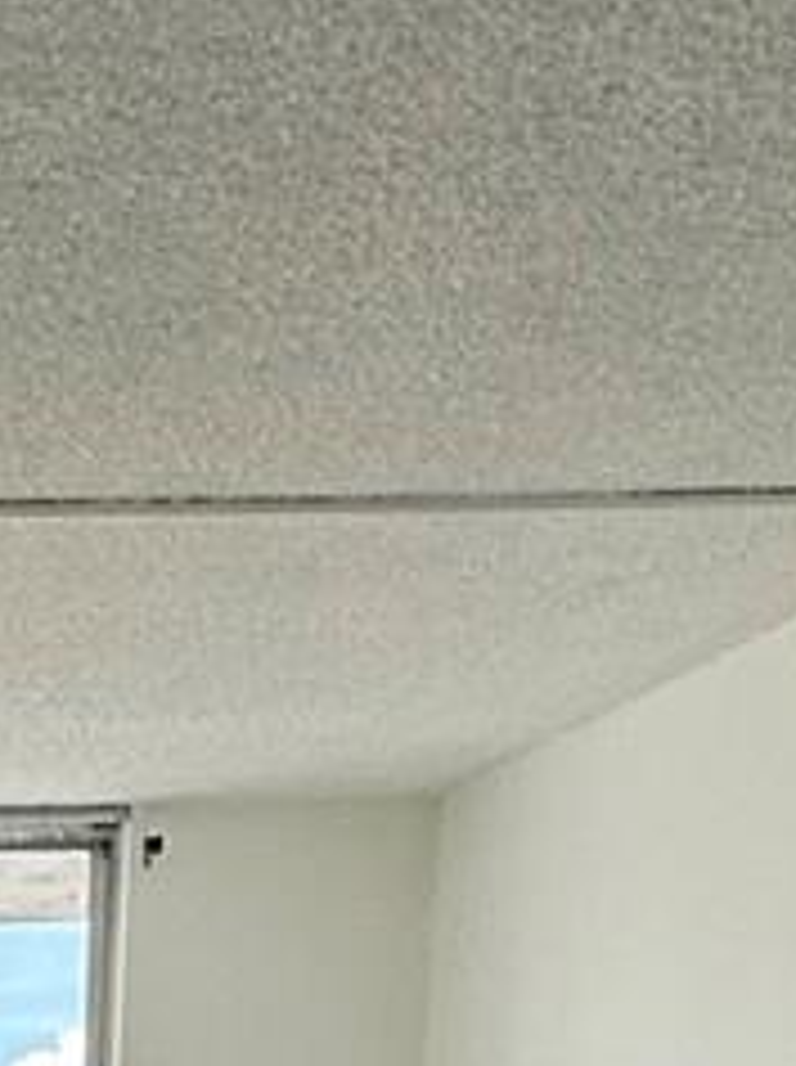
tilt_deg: -11.0
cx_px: -432
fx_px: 2183
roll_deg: +2.9
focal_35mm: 71
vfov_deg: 19.5
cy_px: 1975
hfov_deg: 18.2
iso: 64
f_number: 2.2
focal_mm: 2.22
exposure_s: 1/207
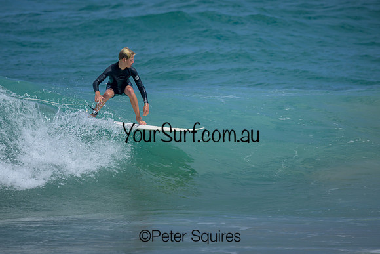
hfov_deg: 1.9
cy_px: 84
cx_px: 192
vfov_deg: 1.3
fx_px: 11564
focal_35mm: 1095
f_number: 6.3
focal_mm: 800
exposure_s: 1/2500
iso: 280
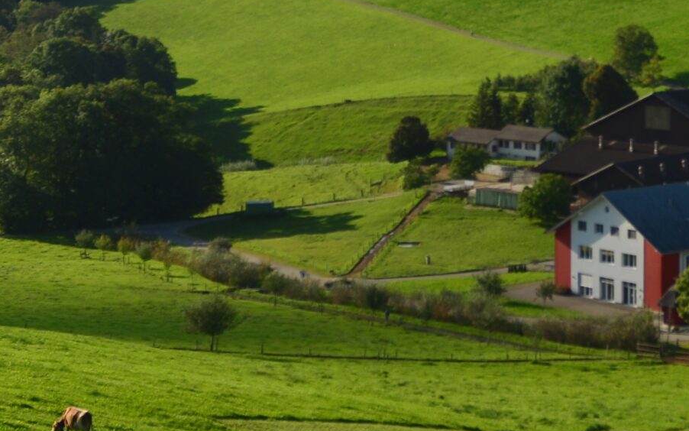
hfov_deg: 16.9
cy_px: -21
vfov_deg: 10.6
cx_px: 581
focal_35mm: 122
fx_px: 2291
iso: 100
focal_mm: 24
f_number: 3.2
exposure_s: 1/2000
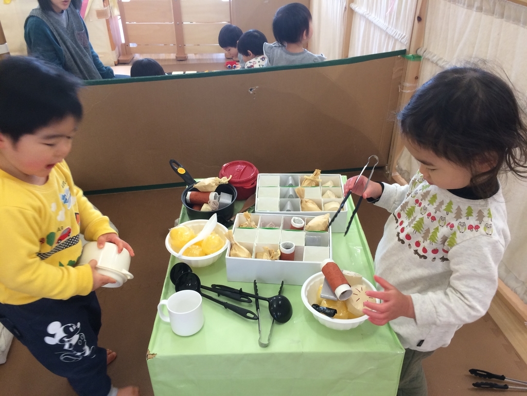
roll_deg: -0.4
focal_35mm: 29
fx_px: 442
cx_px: 264
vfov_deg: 48.2
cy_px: 198
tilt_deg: -35.9
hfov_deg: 61.7
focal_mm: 4.15
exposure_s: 1/30
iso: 80
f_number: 2.2
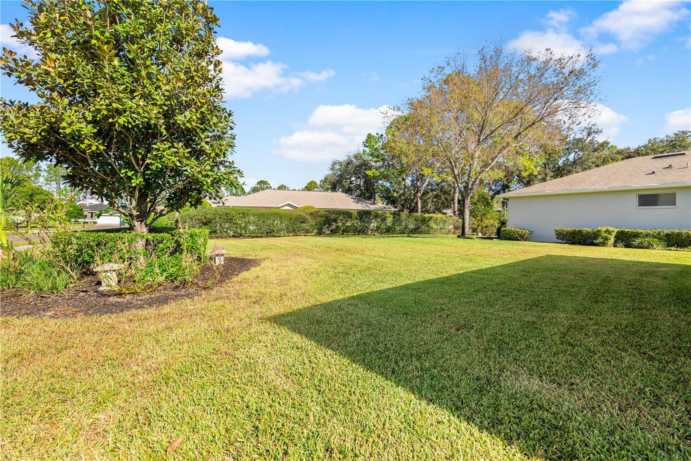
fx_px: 288
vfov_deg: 77.3
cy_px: 230
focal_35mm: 15
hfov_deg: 100.4
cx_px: 346
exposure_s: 1/400
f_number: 7.1
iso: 320
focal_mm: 15
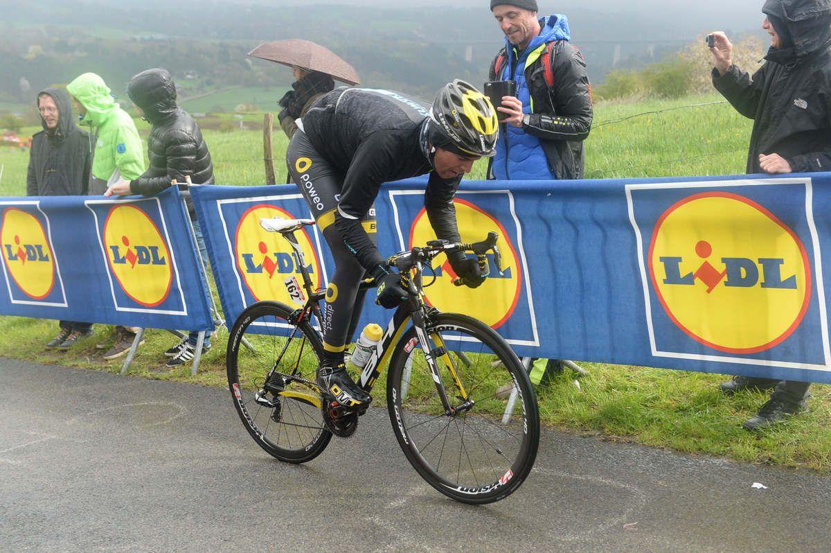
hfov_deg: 39.6
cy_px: 276
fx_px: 1153
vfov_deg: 26.9
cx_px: 416
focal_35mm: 50
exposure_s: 1/800
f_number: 5.6
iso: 1250
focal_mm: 50
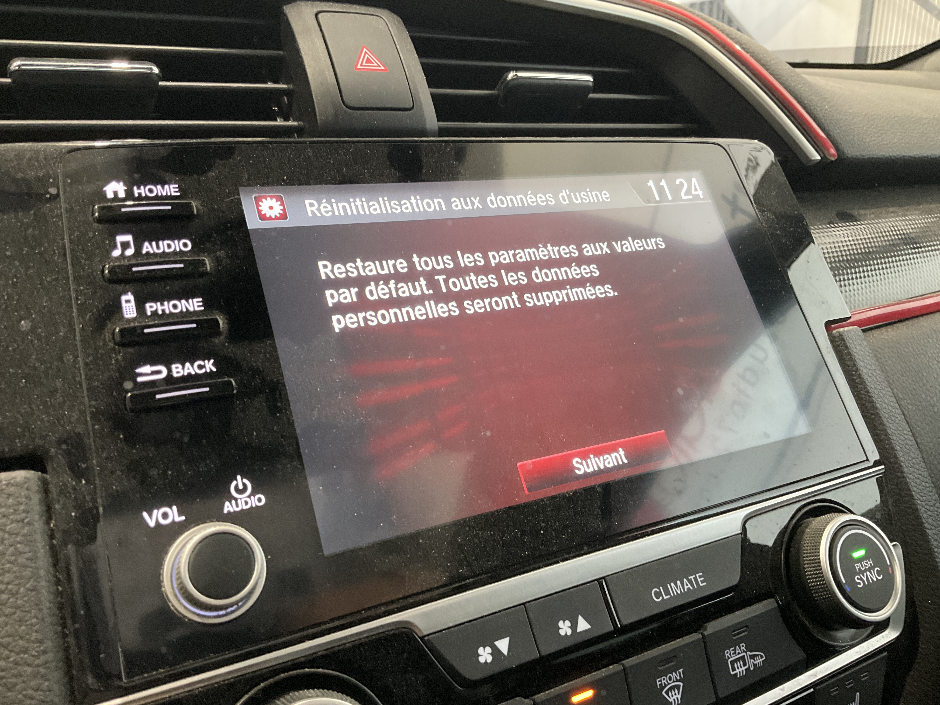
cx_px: 470
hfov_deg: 61.7
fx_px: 787
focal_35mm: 29
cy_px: 352
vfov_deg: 48.2
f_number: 1.8
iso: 250
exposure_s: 1/54
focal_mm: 3
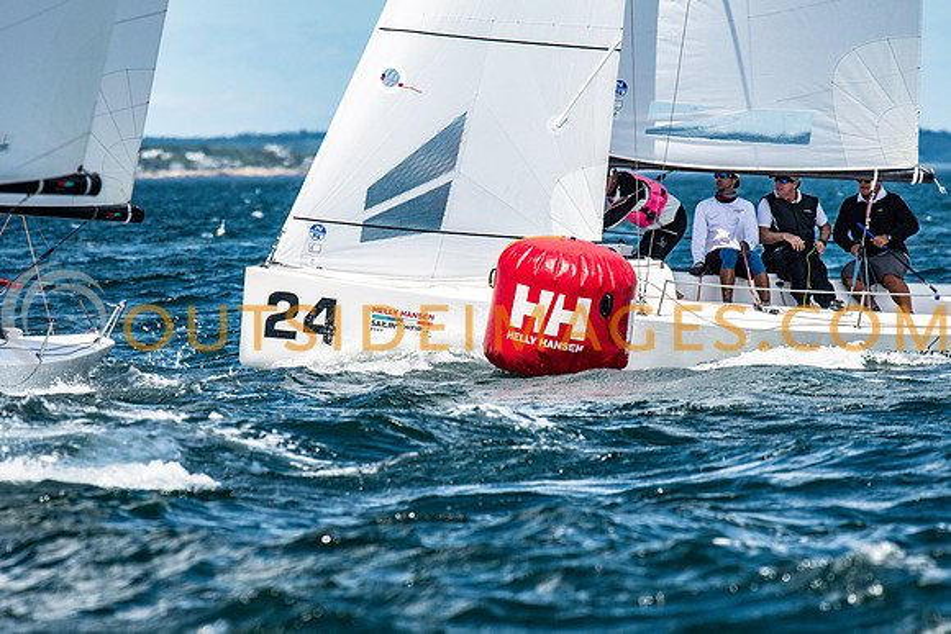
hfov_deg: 4.6
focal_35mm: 450
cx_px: 476
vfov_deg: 3.1
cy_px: 317
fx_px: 11890
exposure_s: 1/4000
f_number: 5.6
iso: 500
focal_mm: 300
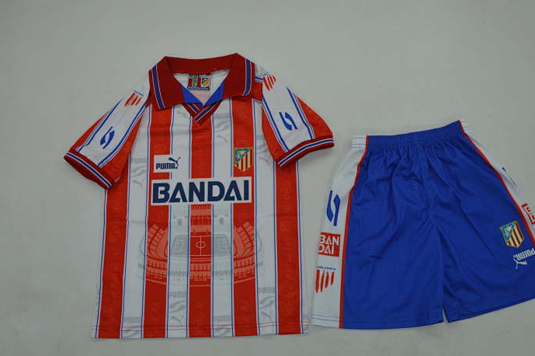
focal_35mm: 37
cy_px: 189
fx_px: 543
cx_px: 282
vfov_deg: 36.2
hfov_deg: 52.4
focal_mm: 21
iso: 400
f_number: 16
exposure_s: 1/125
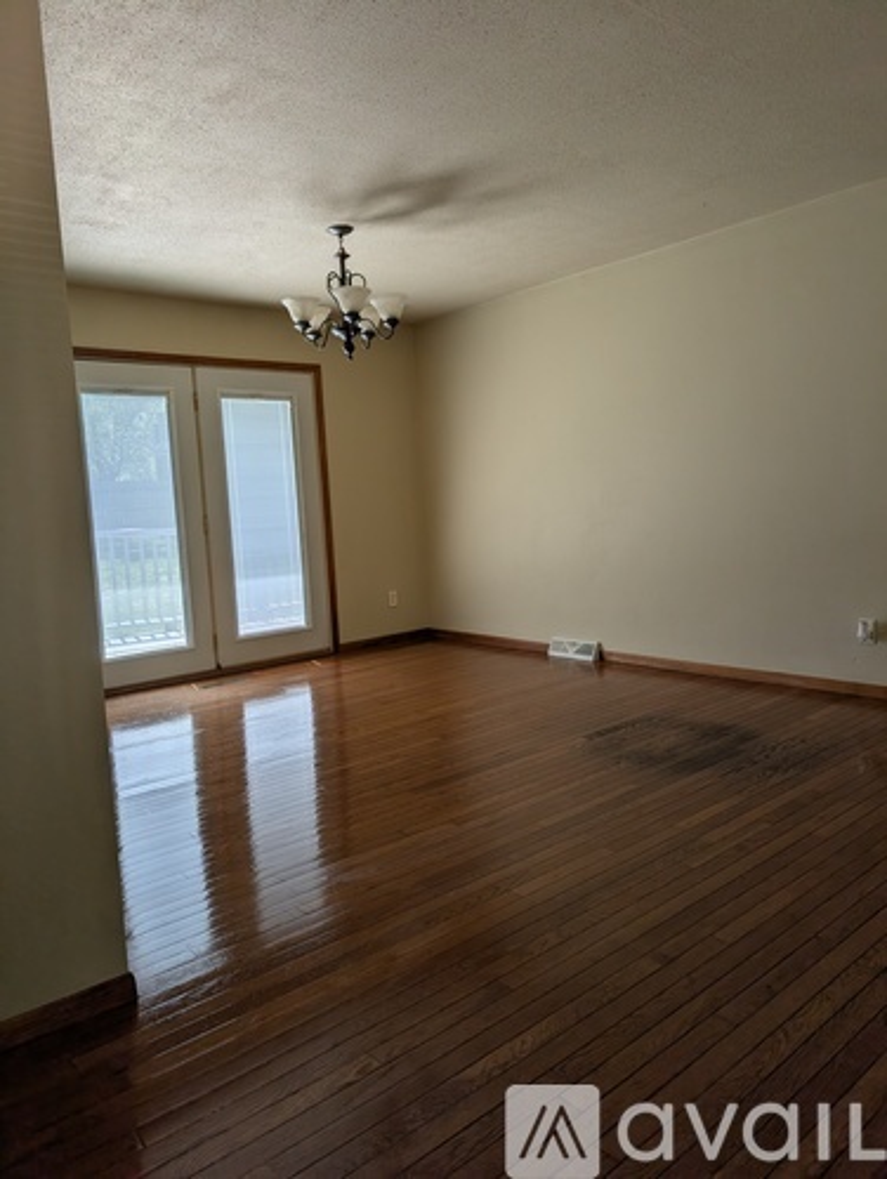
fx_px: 819
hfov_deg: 56.9
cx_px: 444
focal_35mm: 24
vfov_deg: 71.5
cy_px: 590
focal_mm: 6.9
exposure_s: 1/664
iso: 23
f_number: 1.68
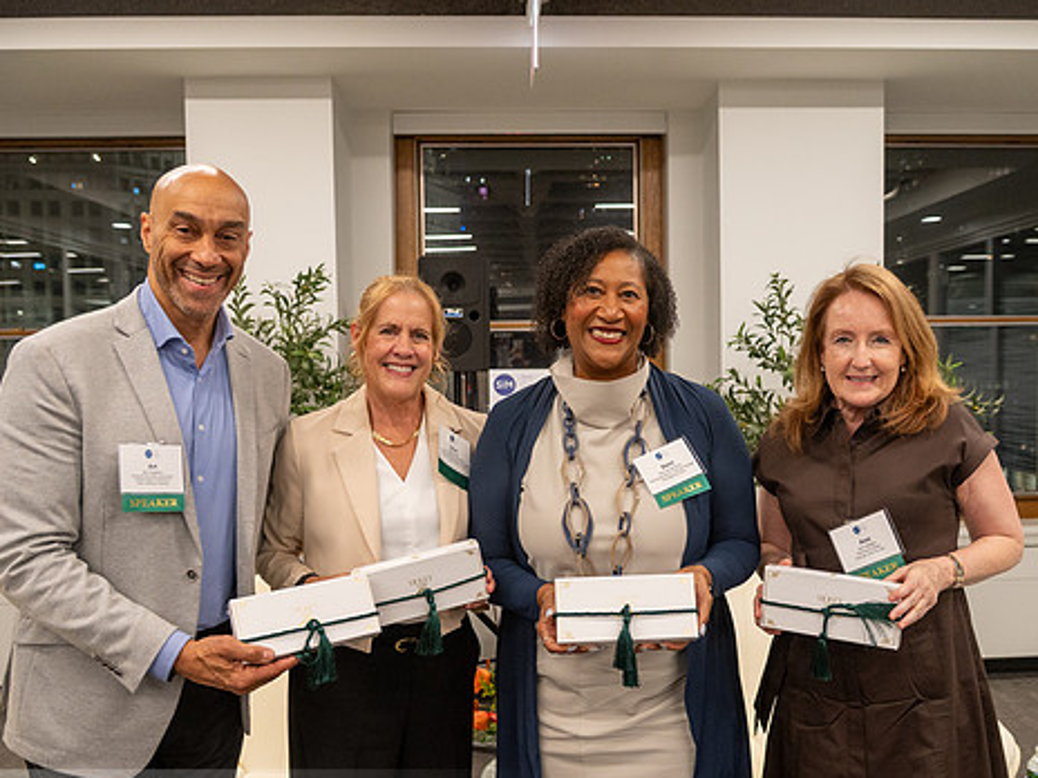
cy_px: 421
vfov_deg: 42.9
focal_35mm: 33
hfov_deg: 55.2
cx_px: 573
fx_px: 990
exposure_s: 1/160
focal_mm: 24
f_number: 4
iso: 1600
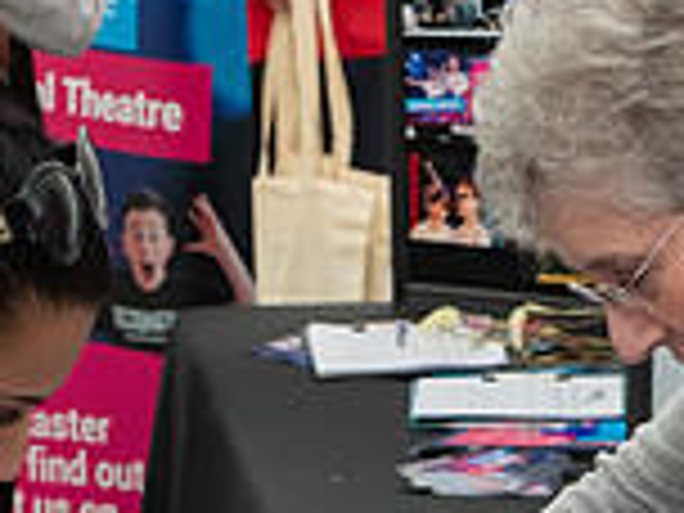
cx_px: 549
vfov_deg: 6.0
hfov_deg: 8.1
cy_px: 812
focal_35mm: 243
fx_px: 4802
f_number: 8
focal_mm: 66
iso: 900
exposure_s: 1/320
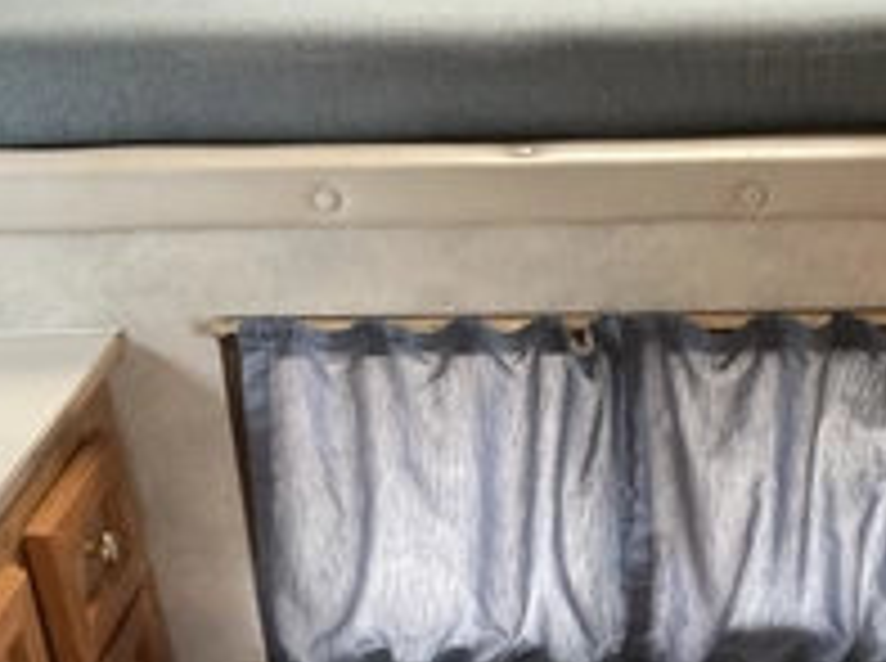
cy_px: 581
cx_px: 603
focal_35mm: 59
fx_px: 1507
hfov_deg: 32.4
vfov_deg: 24.1
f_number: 1.8
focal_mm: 3
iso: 100
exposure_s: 1/60
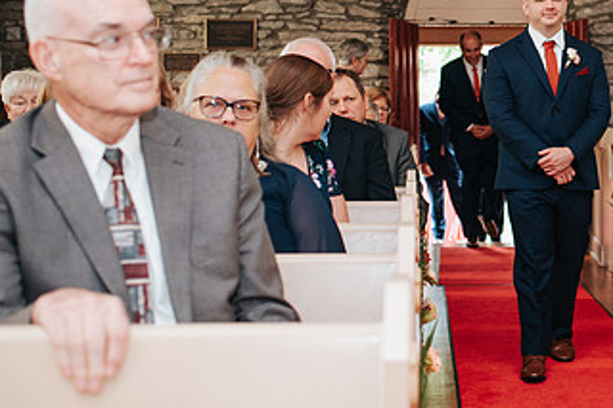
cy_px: 104
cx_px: 588
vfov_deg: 18.1
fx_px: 1276
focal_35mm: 75
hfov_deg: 25.9
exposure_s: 1/200
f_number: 2.8
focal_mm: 35
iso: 1000
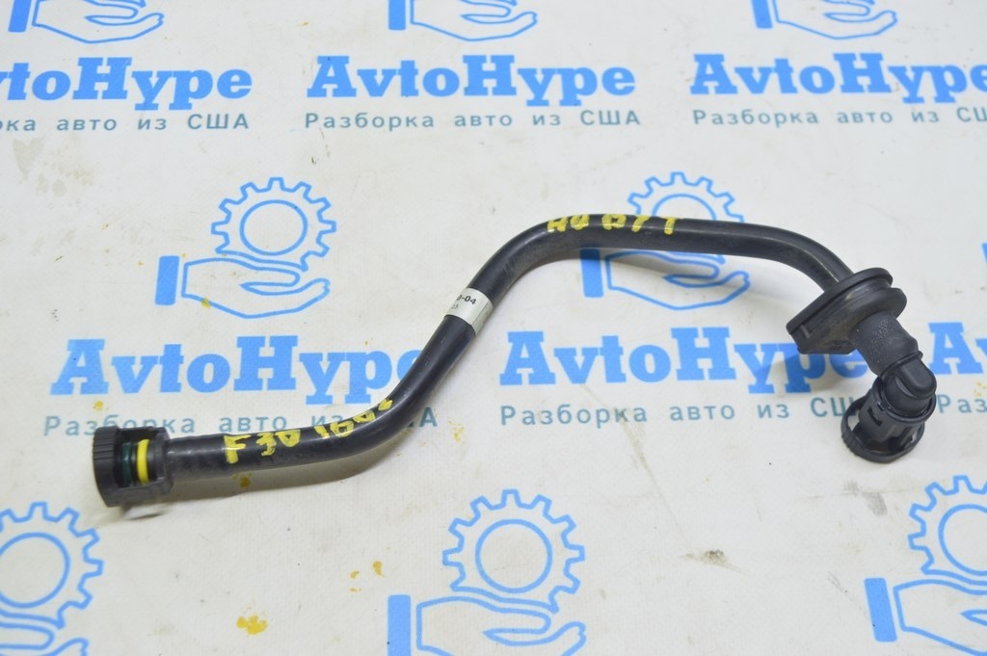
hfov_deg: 43.6
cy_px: 328
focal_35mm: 45
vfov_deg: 29.8
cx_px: 494
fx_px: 1233
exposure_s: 1/20
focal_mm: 30
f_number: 5.6
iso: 400
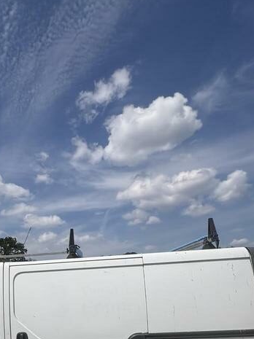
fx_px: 265
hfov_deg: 48.5
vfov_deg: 58.4
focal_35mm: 27
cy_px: 288
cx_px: 52
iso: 40
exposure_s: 1/6135
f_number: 2.2
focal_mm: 2.22
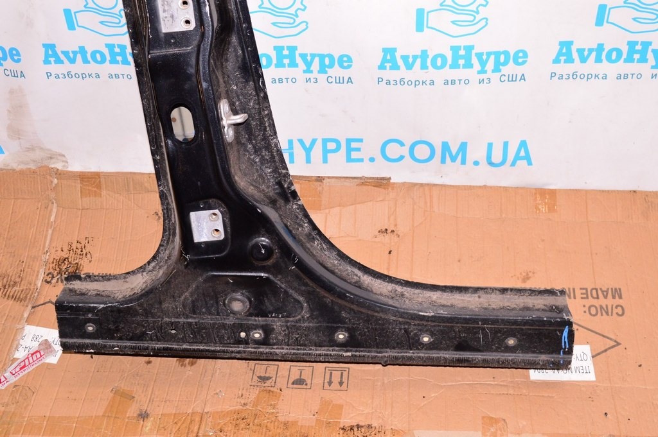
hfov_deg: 42.4
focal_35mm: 46
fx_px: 849
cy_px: 218
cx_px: 329
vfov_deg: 28.9
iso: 1600
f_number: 8
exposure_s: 1/200
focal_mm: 31
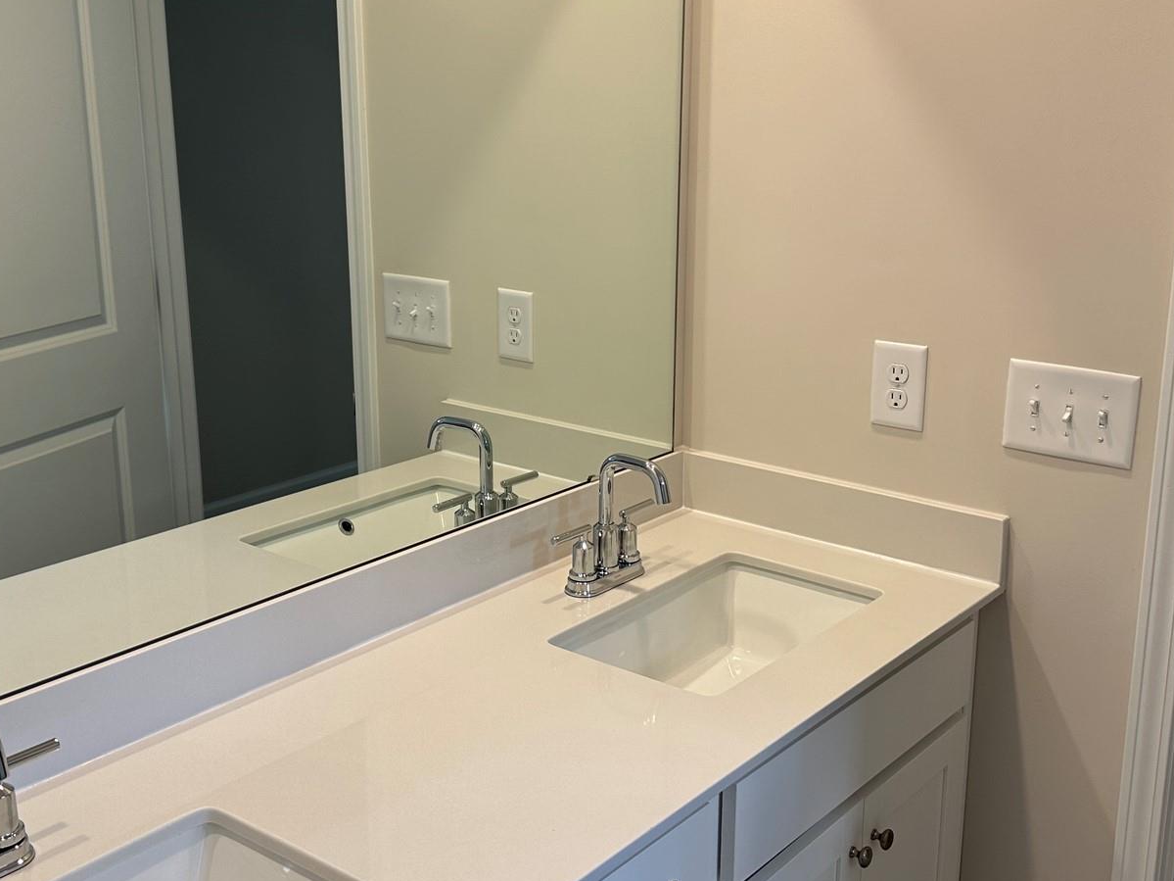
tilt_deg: -13.0
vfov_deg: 35.1
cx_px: 572
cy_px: 416
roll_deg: -0.2
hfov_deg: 45.8
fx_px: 1390
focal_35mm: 41
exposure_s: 1/120
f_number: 1.78
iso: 80
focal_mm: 6.86
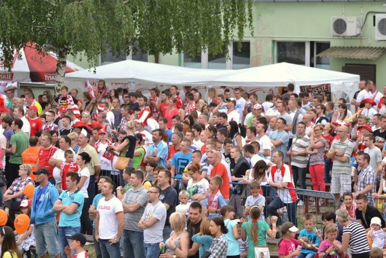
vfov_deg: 7.3
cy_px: 129
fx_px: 2011
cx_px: 193
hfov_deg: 11.0
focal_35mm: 188
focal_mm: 125
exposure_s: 1/200
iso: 200
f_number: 4.5
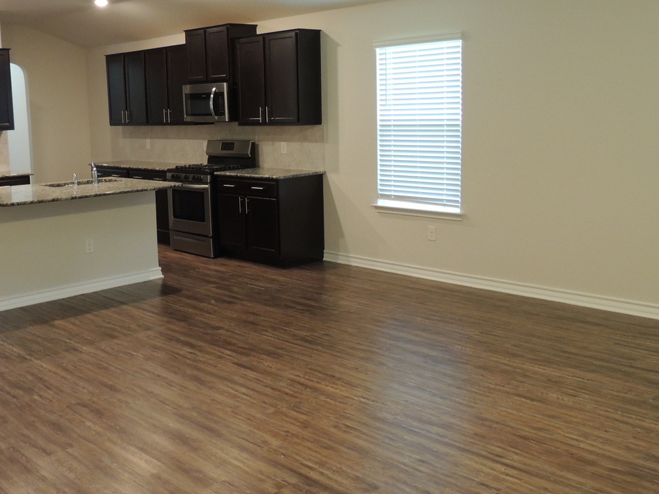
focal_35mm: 40
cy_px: 202
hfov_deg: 46.3
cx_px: 243
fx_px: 761
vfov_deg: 35.9
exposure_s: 1/20
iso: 400
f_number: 3.1
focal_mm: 4.9
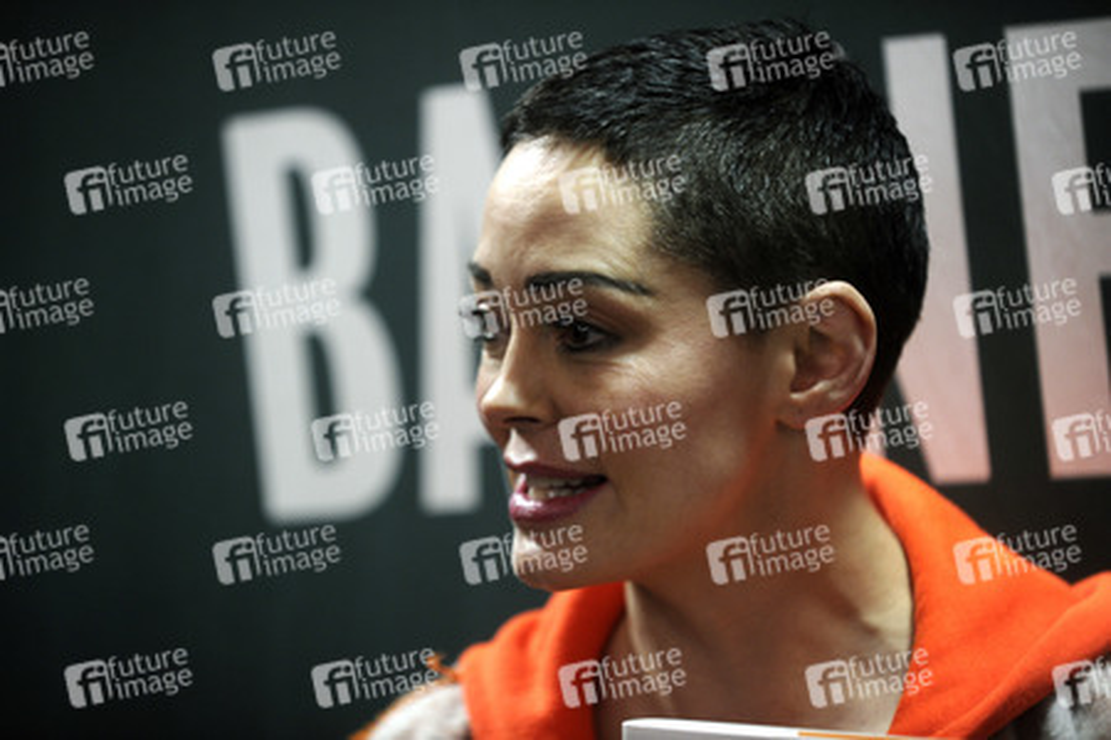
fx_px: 4475
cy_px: 370
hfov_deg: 14.2
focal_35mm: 145
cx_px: 556
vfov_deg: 9.5
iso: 1600
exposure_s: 1/250
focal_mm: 145
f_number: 2.8
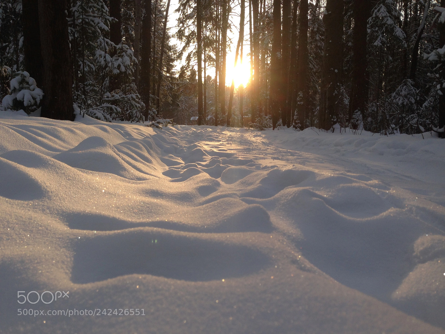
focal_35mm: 33
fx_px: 424
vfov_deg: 42.9
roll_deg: -2.4
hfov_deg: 55.4
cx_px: 222
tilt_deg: -5.5
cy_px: 167
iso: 50
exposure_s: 1/602
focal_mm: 4.12
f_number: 2.4
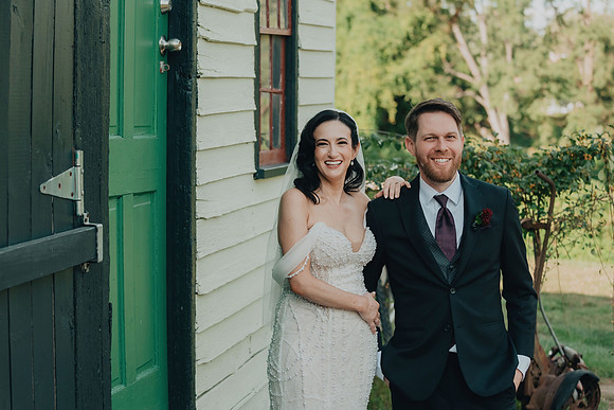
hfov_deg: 28.8
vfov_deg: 19.5
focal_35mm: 70
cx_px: 307
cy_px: 205
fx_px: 1194
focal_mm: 70
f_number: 4
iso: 800
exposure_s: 1/1250
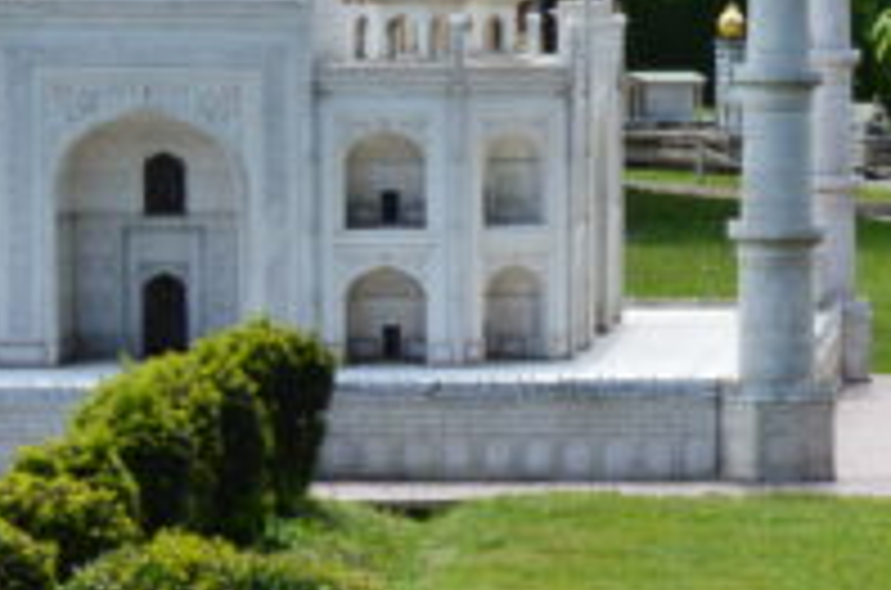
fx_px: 4987
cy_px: 250
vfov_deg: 6.8
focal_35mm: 202
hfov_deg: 9.3
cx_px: 1989
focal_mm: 26
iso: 400
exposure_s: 1/320
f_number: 10
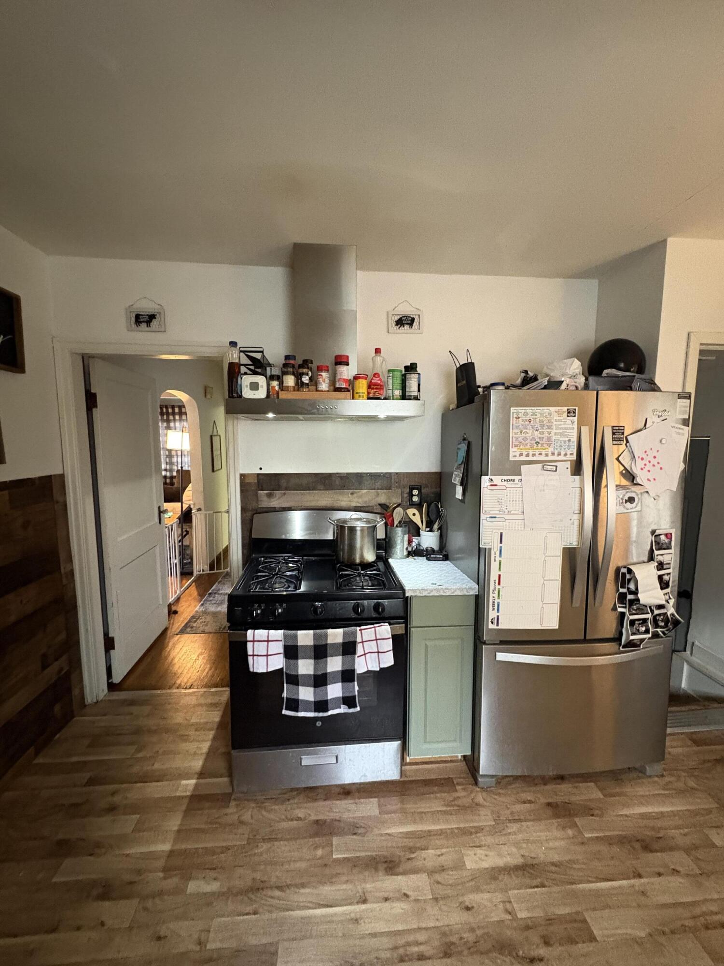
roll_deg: -1.4
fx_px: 390
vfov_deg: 102.1
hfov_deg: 85.7
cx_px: 362
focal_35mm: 14
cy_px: 483
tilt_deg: -5.4
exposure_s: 1/40
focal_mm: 2.22
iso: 1000
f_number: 2.2
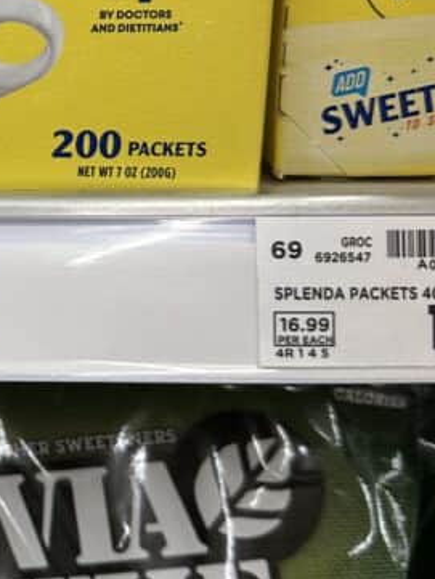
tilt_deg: -16.1
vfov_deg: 28.3
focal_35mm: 68
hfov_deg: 19.9
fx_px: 1139
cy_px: 175
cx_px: -128
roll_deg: +0.9
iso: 100
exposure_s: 1/63
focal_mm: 6.86
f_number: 1.78
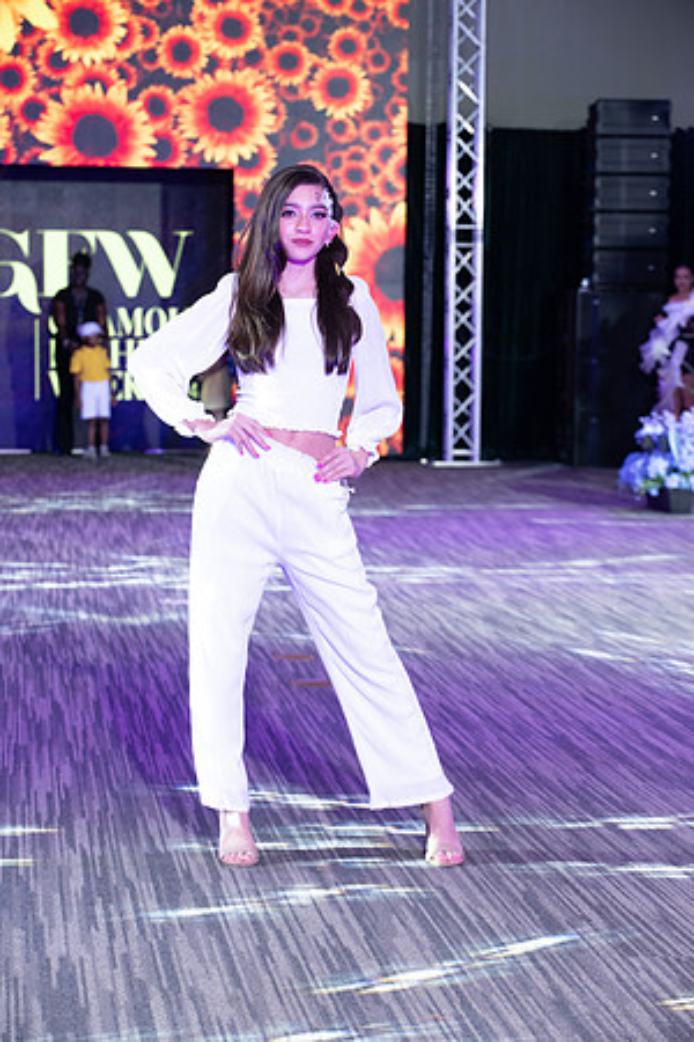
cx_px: 347
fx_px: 3036
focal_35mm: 105
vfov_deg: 19.5
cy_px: 521
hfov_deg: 13.0
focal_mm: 105
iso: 1600
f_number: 6.3
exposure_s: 1/160
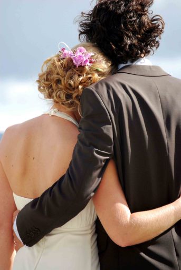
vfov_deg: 6.9
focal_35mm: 300
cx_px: 90
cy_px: 135
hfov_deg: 4.6
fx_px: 2255
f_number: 5.6
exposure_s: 1/1000
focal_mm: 200
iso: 800
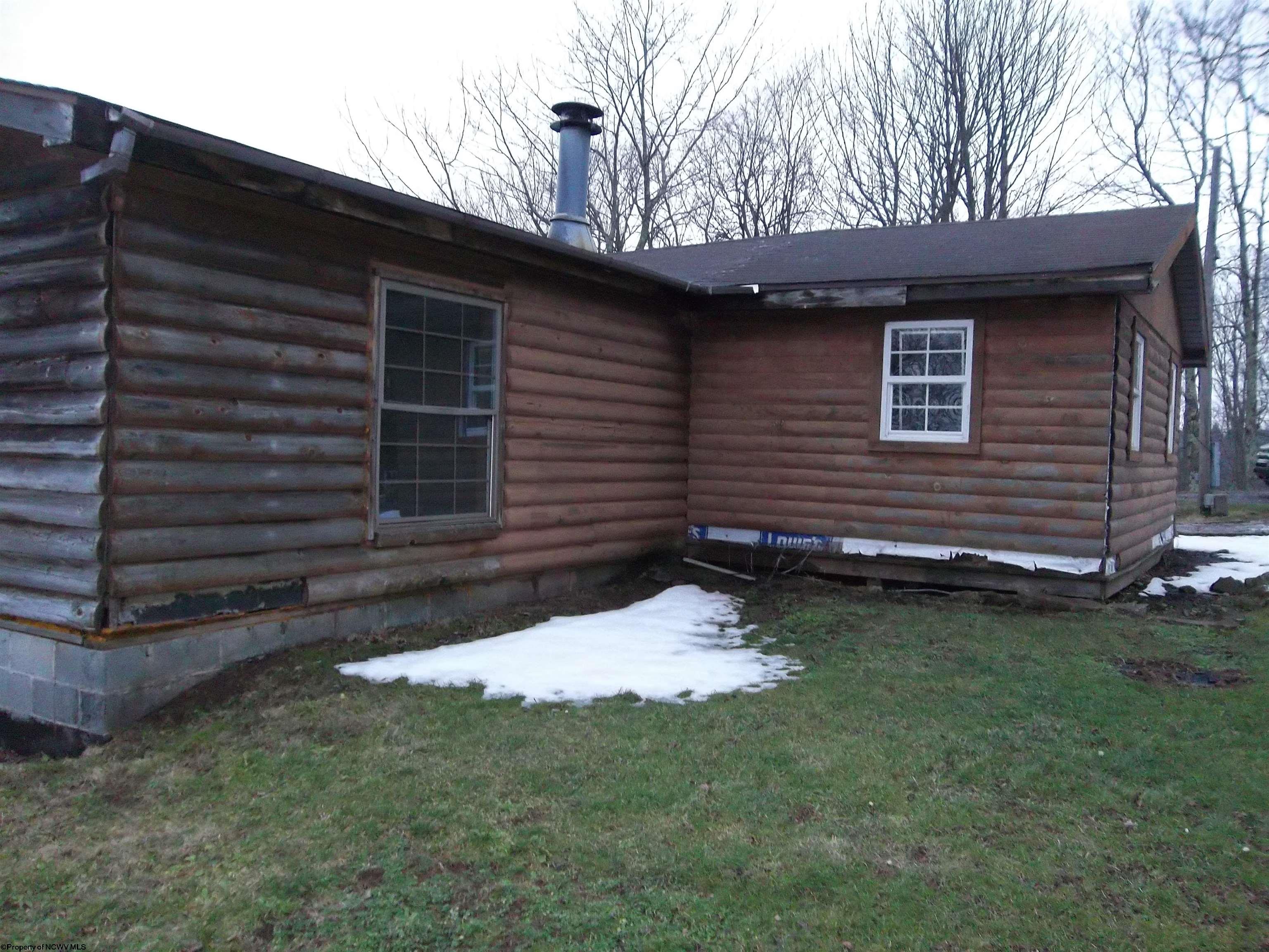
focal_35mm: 27
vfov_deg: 51.4
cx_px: 634
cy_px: 476
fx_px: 990
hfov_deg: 65.3
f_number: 3.5
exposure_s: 1/40
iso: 320
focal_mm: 4.9
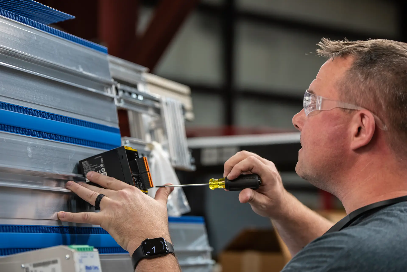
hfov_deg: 19.4
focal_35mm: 105
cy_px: 136
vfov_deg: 13.1
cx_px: 204
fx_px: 1188
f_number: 3.5
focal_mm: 105
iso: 800
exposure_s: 1/160
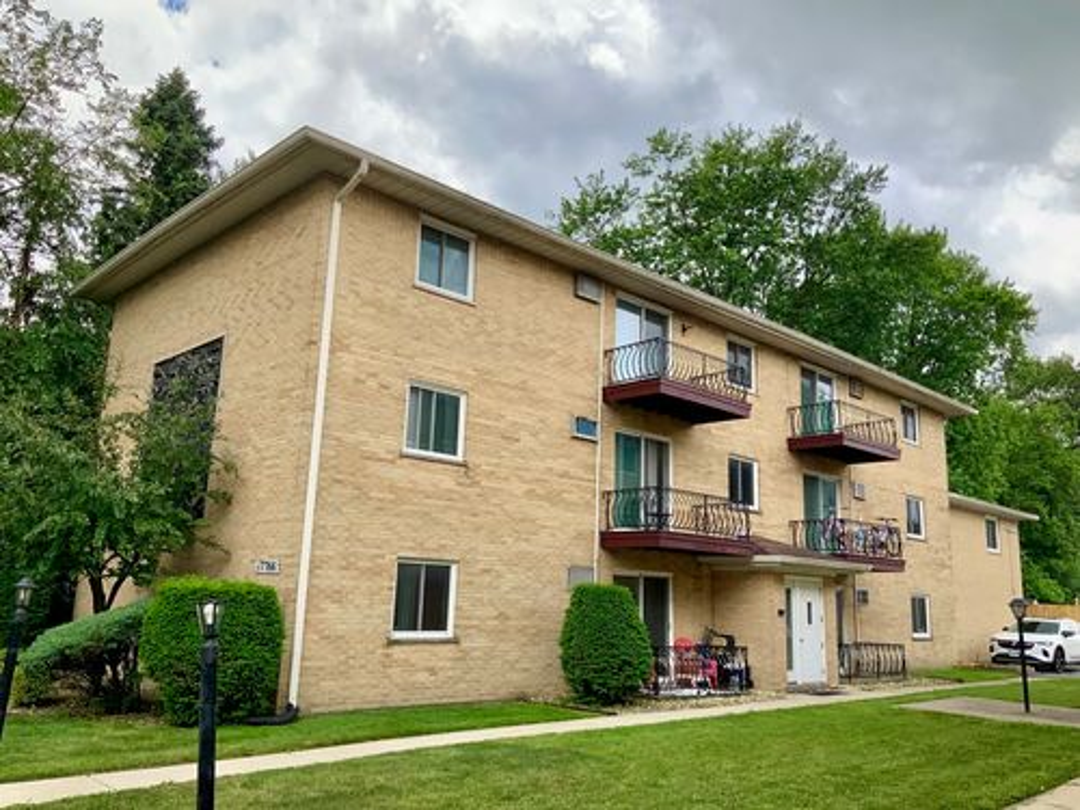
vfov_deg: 48.2
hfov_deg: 61.7
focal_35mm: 29
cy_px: 405
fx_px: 905
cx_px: 540
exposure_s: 1/1195
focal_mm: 3
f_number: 1.8
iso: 16
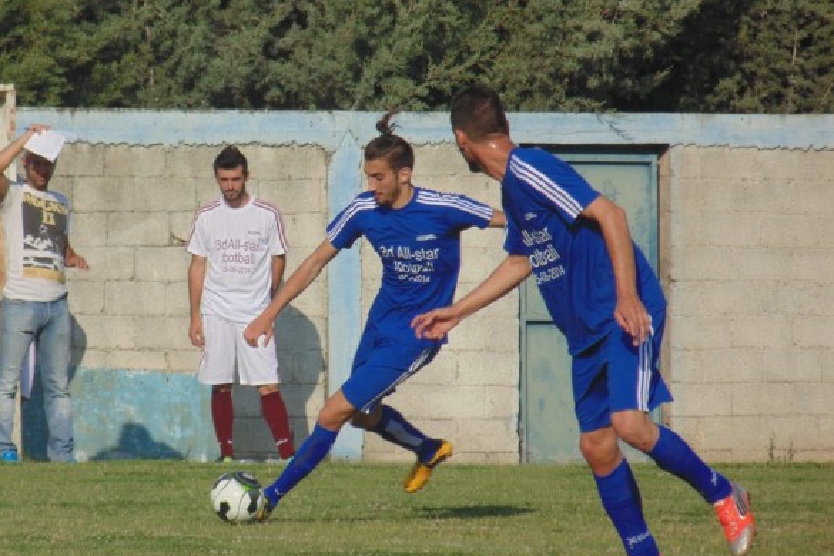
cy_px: 266
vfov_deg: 2.0
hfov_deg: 3.0
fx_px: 15775
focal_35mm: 681
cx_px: 395
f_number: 5.9
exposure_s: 1/640
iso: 80
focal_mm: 104
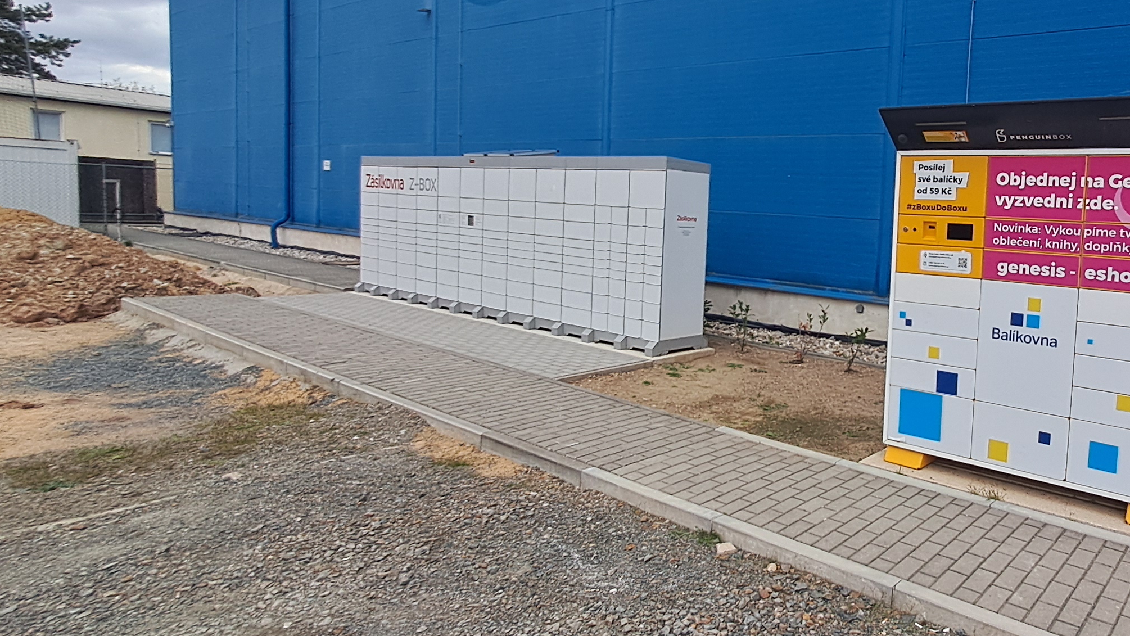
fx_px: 689
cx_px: 835
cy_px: 269
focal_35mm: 23
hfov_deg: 73.6
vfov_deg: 49.3
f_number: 2.2
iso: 40
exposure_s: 1/572
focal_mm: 1.42
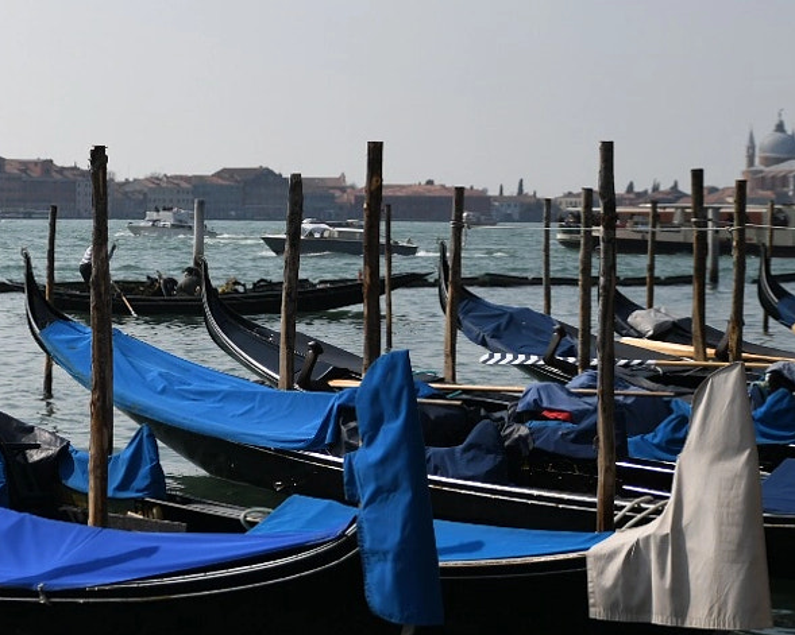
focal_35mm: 102
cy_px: 309
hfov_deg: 18.0
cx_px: -130
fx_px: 2400
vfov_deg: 15.1
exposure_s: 1/4000
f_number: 2.8
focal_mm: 40
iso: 100
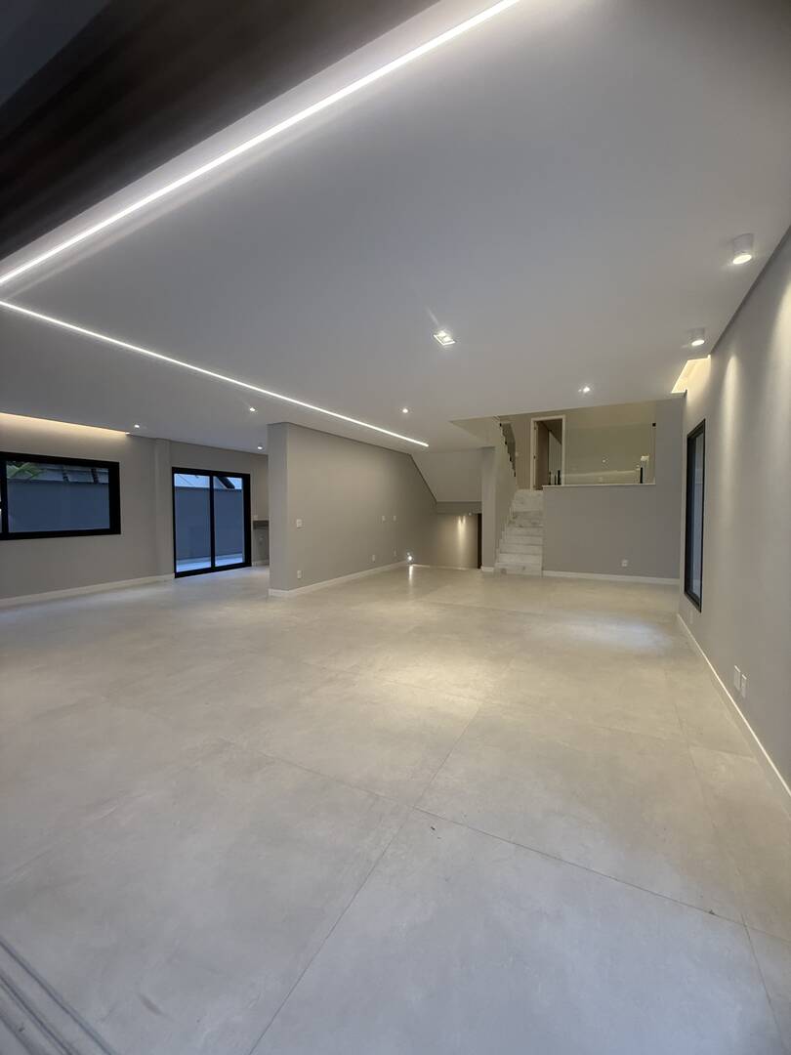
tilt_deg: +0.5
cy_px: 528
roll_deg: -1.6
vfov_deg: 102.1
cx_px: 396
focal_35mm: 14
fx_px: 427
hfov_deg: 85.7
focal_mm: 2.22
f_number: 2.2
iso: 250
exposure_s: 1/120
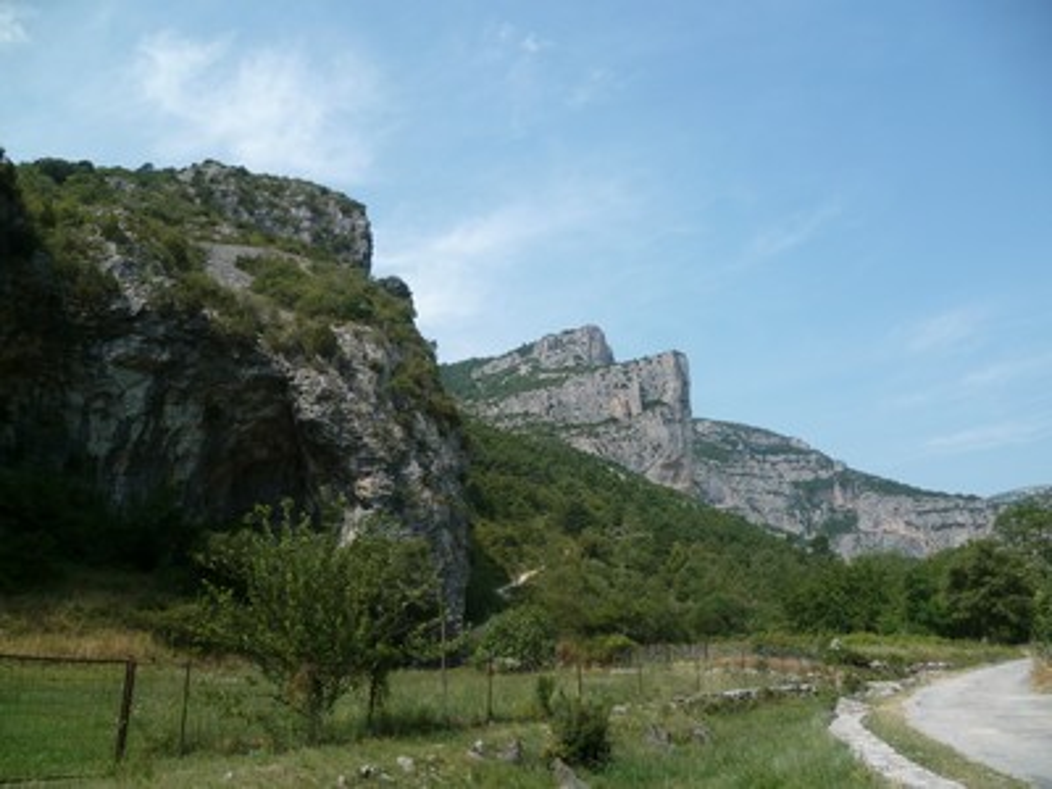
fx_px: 851
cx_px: 526
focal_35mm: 28
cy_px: 394
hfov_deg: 63.4
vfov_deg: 49.7
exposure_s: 1/800
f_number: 2.8
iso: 80
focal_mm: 5
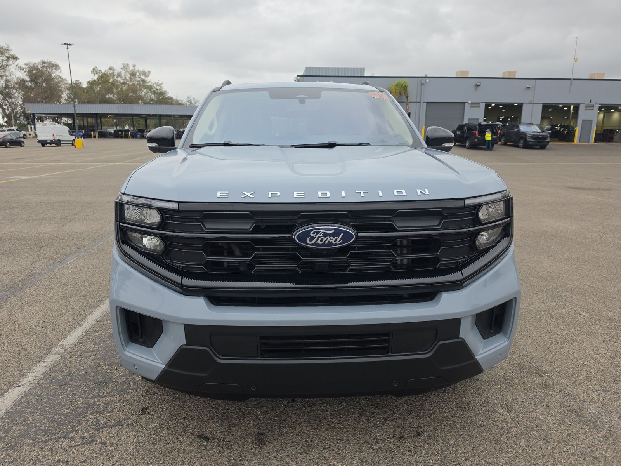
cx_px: 310
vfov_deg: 58.9
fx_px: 413
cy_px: 233
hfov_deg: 73.9
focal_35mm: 23
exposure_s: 1/175
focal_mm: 6.5
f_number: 1.4
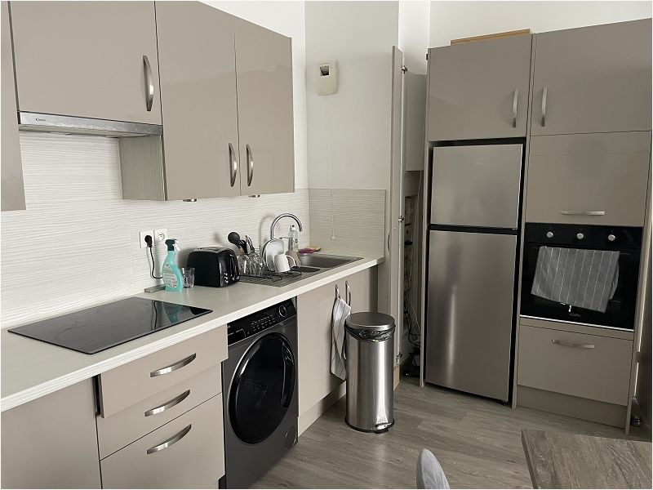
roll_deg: +0.9
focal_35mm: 26
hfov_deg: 67.3
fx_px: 490
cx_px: 326
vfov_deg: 53.1
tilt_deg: -9.3
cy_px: 245
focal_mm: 4.2
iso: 200
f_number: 1.6
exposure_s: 1/50
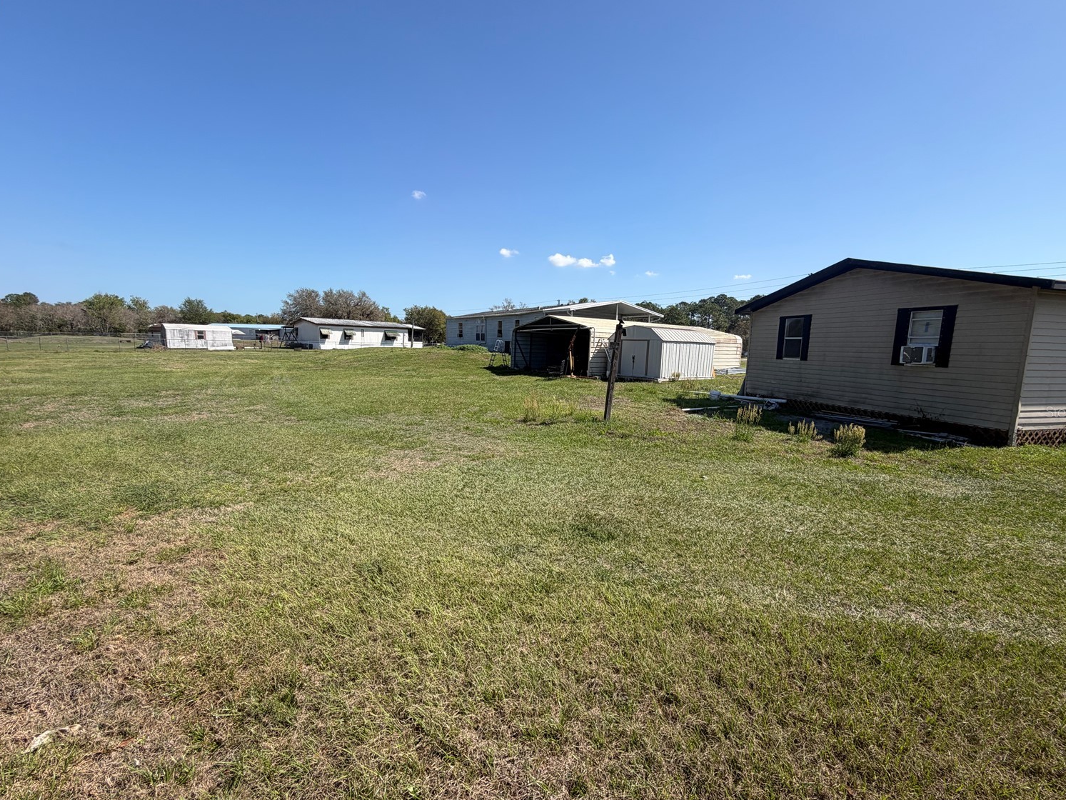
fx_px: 462
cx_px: 542
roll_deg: -0.8
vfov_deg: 81.7
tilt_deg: -7.0
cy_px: 411
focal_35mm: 15
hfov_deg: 98.2
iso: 20
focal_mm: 2.22
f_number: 2.2
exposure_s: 1/770
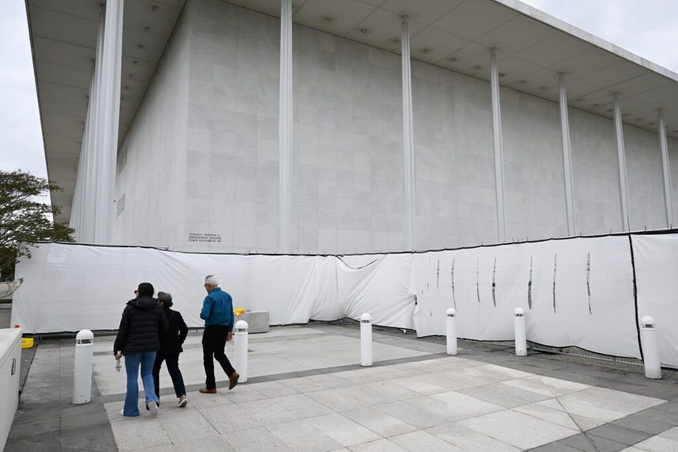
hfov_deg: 73.7
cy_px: 226
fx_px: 452
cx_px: 339
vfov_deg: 53.1
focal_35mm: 24
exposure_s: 1/640
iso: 400
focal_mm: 24
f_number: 8
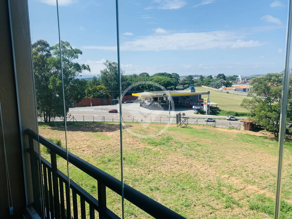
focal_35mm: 26
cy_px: 110
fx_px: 219
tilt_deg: -7.9
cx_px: 146
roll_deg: +2.1
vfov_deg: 53.1
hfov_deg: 67.3
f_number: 1.8
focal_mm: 4.25
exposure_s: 1/1812
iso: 25
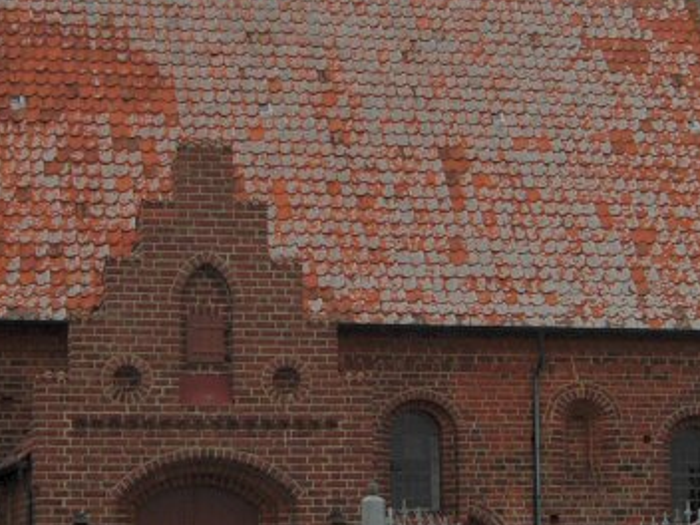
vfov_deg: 16.1
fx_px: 1860
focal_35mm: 92
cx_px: 358
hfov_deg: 21.3
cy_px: 228
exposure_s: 1/235
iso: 50
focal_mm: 7.5
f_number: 3.8
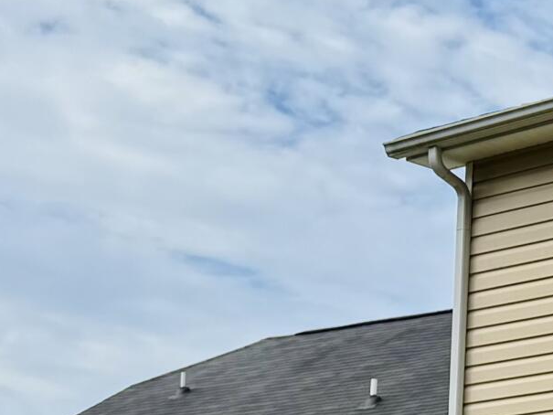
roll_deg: -1.1
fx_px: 1901
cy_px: 483
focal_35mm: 119
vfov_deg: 12.2
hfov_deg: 15.2
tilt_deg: +8.0
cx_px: 856
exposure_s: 1/4310
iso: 80
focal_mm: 6.76
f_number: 1.78
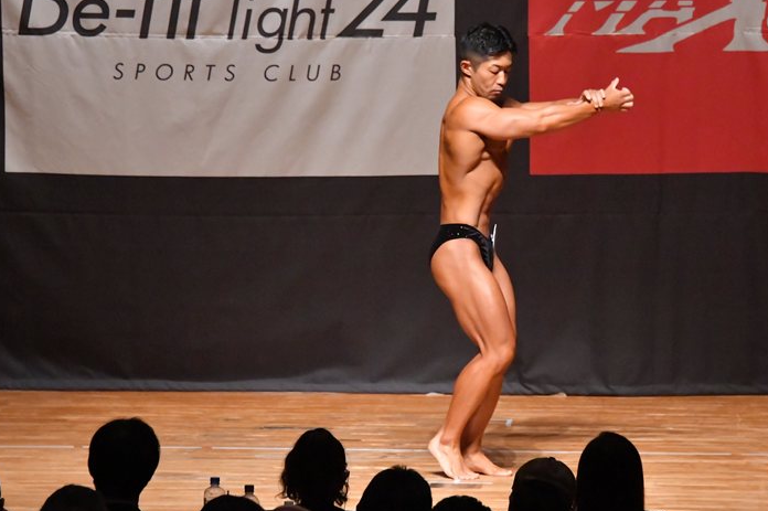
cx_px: 400
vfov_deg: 4.8
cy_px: 235
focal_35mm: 284
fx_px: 6054
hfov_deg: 7.3
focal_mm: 170
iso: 12800
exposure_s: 1/400
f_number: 5.6
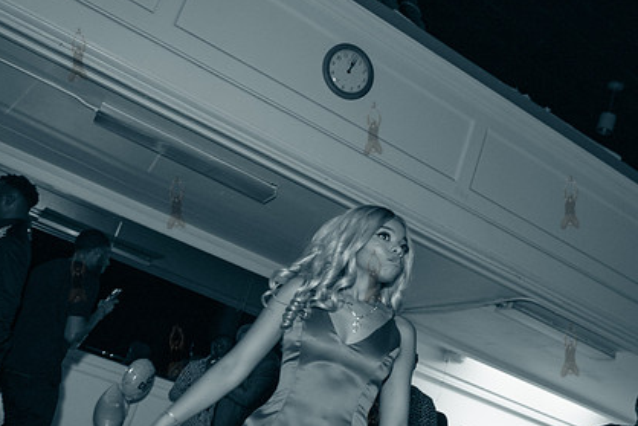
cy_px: 276
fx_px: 762
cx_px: 372
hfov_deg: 45.2
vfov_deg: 31.0
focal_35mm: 43
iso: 2000
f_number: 3.5
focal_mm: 31
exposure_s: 1/250
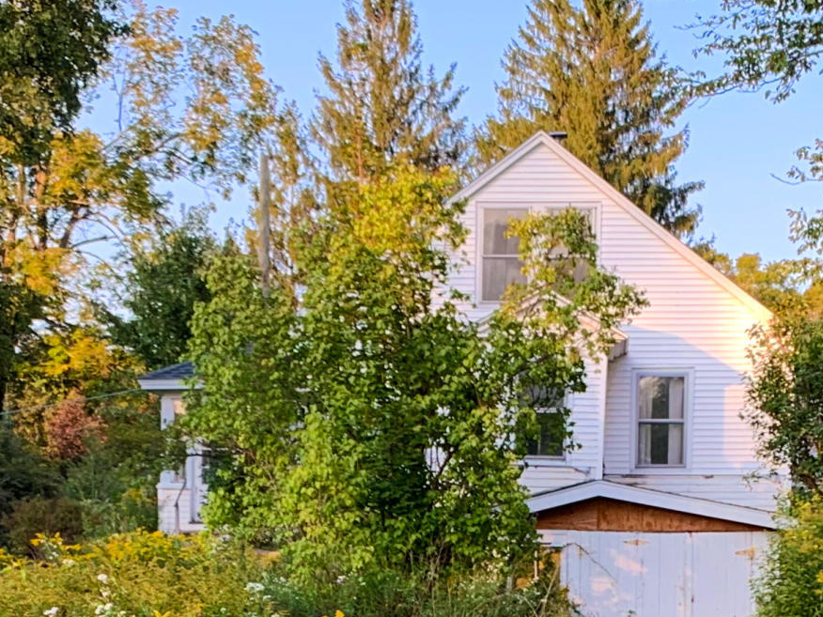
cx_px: 455
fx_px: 2116
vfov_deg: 16.0
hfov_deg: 22.0
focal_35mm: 89
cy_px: 721
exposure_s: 1/122
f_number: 1.8
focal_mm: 4.25
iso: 25
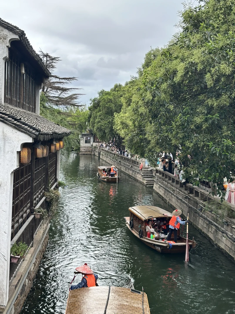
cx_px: 118
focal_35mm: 48
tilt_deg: -2.1
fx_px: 434
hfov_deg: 30.3
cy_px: 157
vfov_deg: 39.7
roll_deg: -1.9
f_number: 1.78
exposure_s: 1/555
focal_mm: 6.86
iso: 64
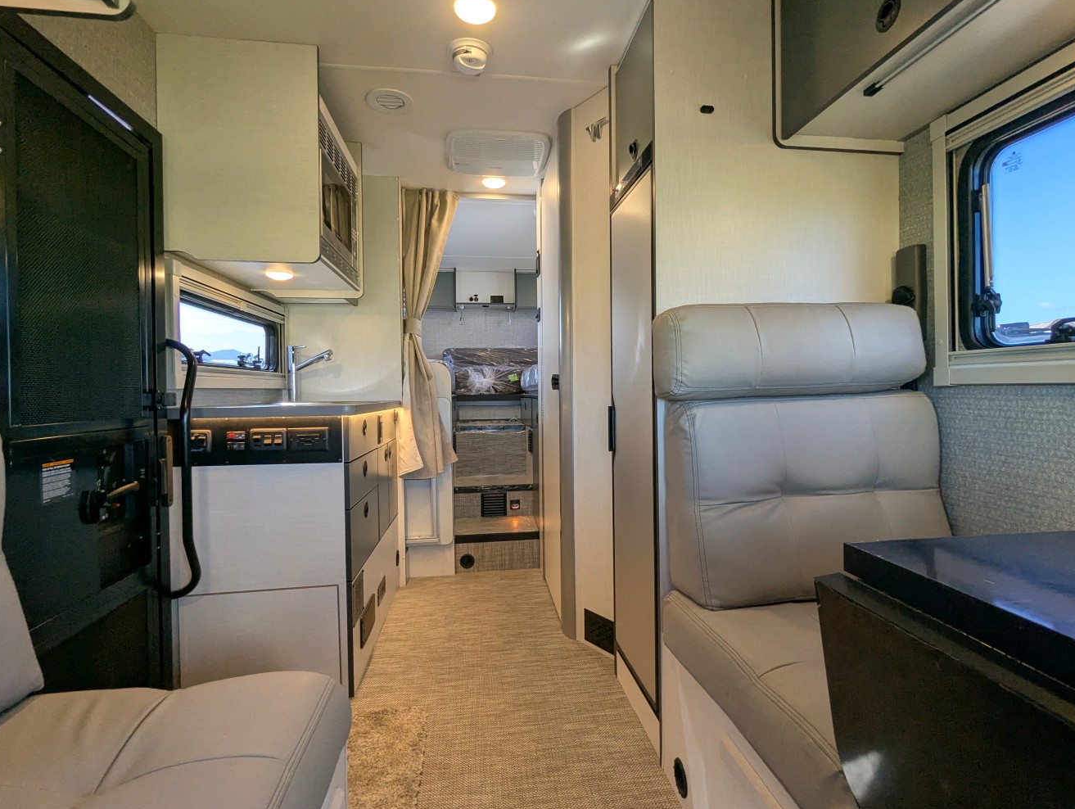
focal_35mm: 17
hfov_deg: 90.9
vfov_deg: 74.8
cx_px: 552
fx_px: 529
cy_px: 395
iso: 107
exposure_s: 1/153
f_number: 2.2
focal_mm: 2.35
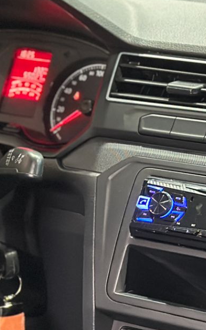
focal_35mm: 158
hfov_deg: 8.2
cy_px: 283
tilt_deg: -18.9
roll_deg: +1.0
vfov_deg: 13.2
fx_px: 1420
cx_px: -10
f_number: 1.78
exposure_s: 1/32
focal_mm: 6.86
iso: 800
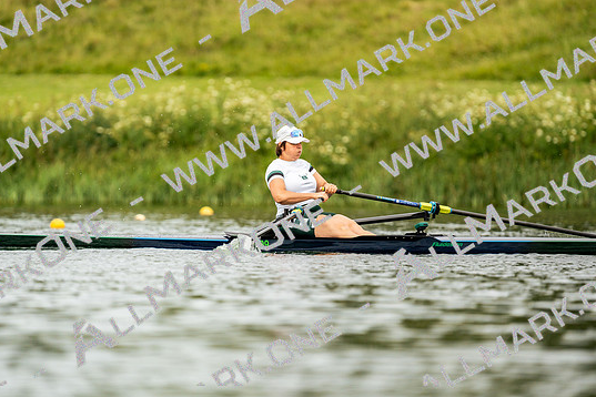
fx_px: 10727
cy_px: 196
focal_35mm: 648
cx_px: 299
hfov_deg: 3.2
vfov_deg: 2.1
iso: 500
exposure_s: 1/2000
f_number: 6.3
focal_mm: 600
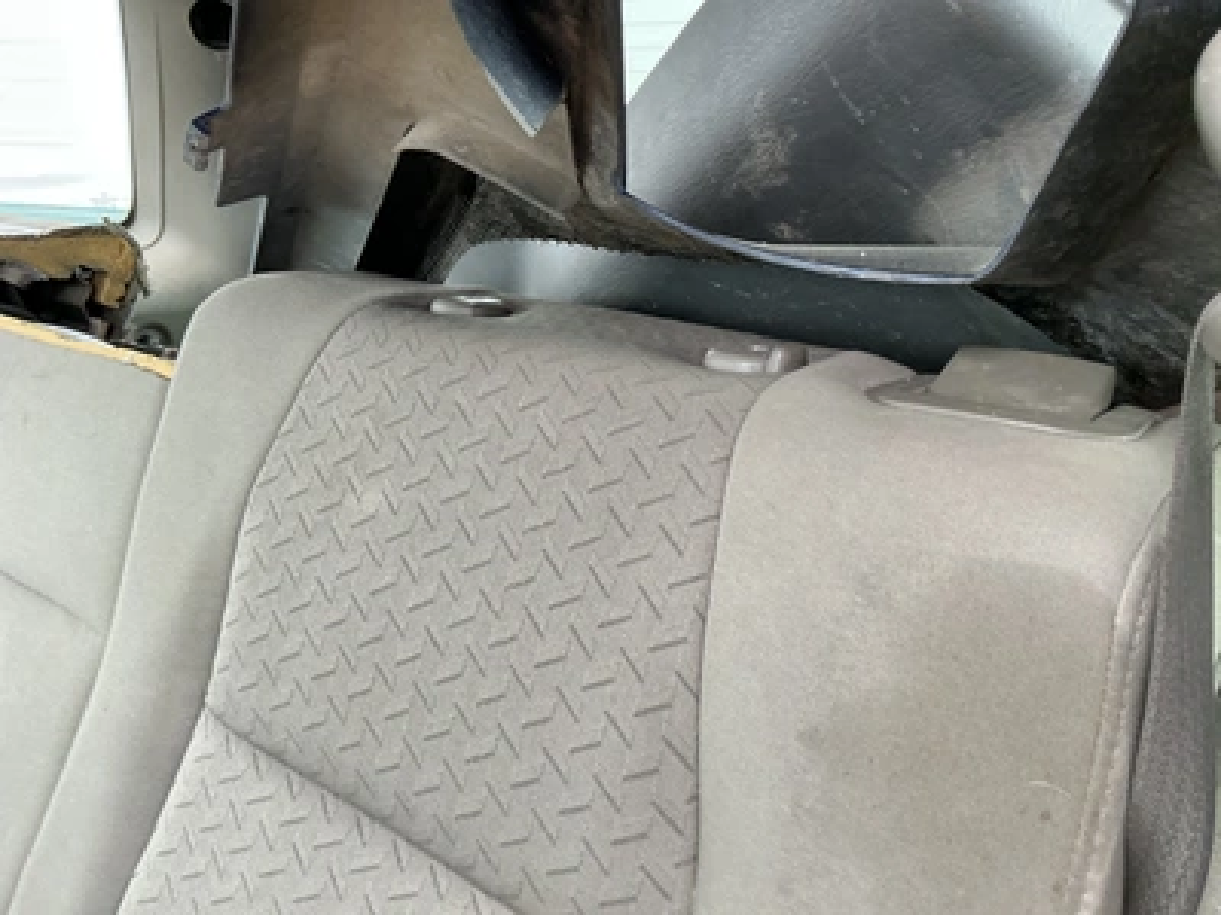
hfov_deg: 63.4
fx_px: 988
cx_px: 610
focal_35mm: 28
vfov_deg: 49.7
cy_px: 458
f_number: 1.8
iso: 80
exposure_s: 1/60
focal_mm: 3
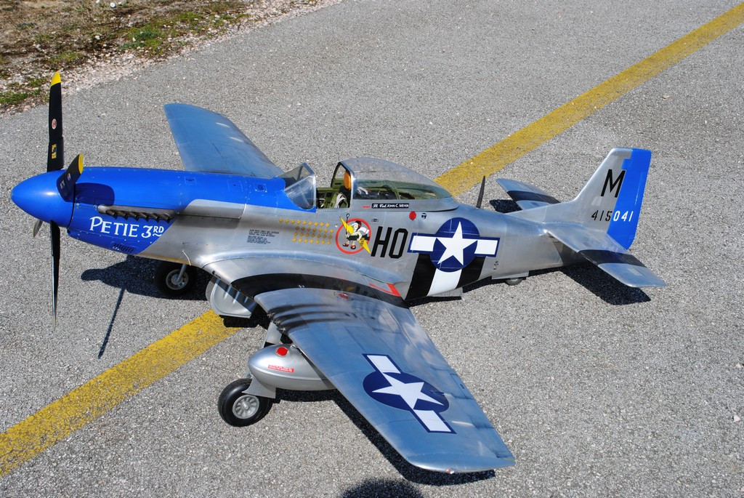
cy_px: 249
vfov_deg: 25.8
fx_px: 1086
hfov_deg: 37.8
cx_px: 372
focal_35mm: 52
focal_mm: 35
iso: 100
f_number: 9
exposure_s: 1/320
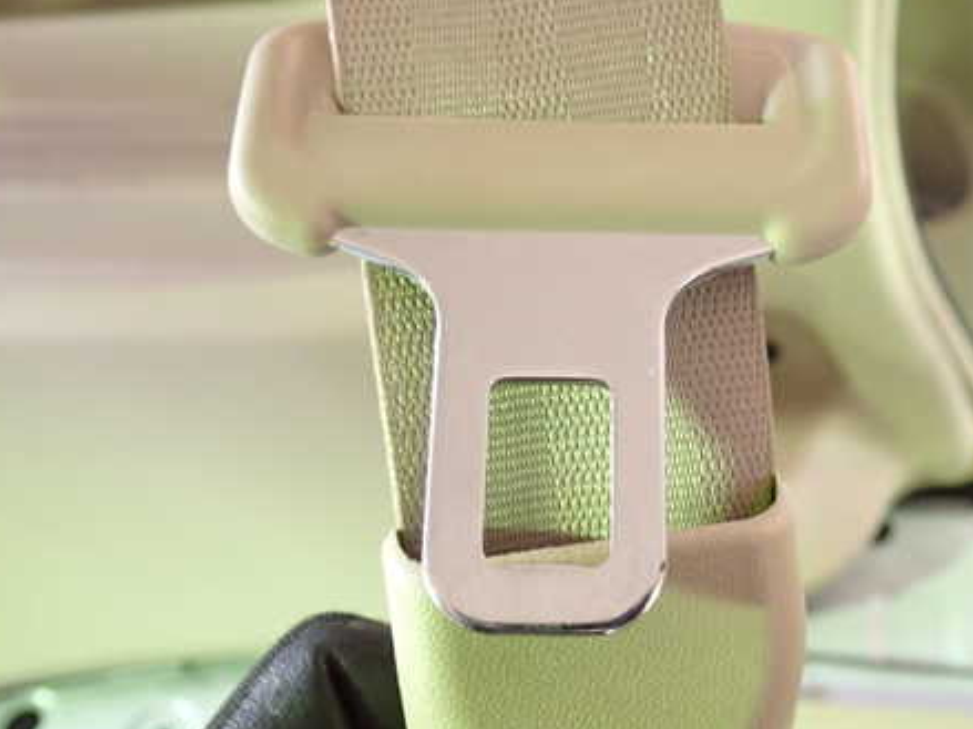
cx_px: 601
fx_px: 1152
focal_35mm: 41
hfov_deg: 45.4
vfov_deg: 35.1
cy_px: 401
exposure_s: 1/13
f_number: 2.3
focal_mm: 5.4
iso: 800
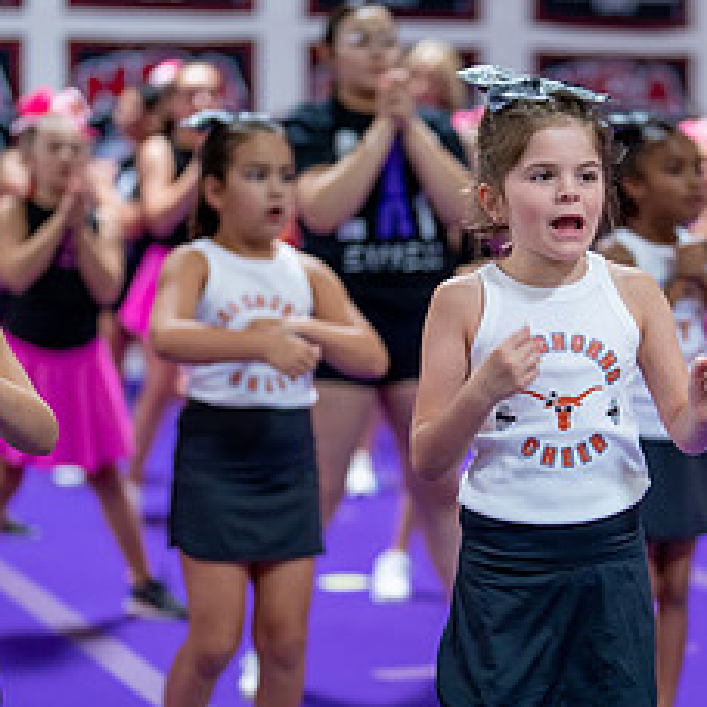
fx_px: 2496
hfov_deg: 16.1
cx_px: 524
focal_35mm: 108
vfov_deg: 16.1
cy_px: 417
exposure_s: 1/400
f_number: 1.2
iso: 1000
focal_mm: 50
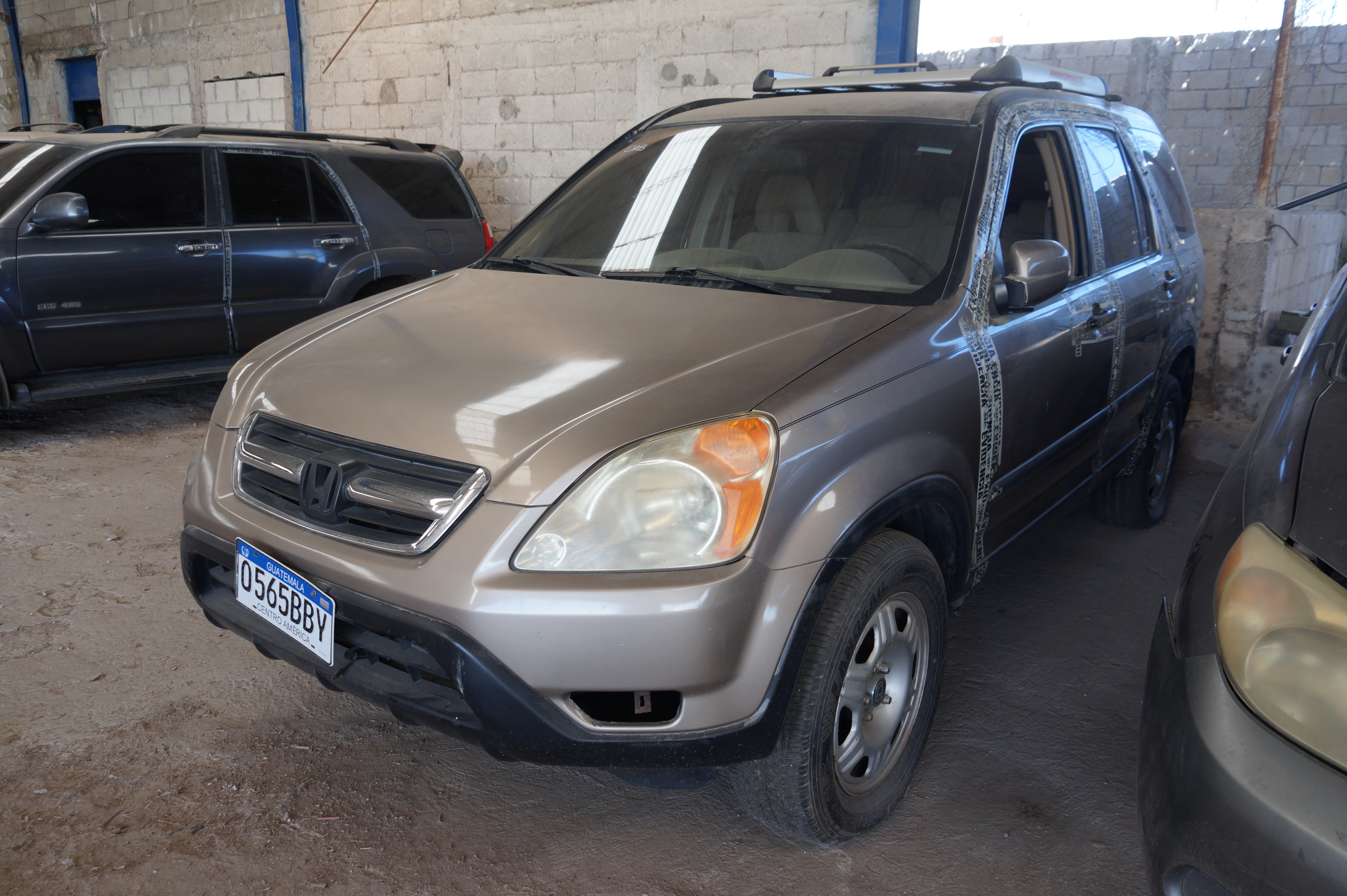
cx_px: 674
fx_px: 1010
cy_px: 448
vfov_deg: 47.9
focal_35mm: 27
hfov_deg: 67.4
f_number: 4.5
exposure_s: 1/60
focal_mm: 18
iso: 100
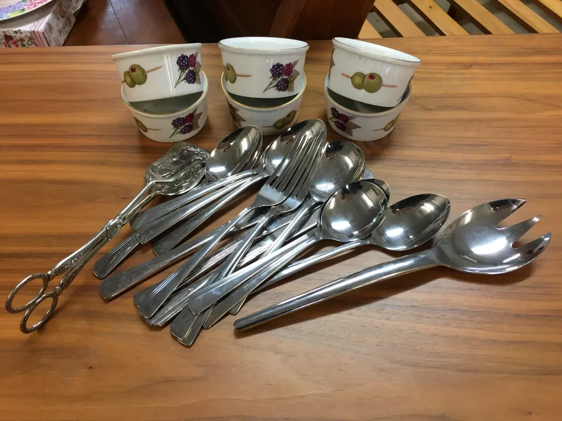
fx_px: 471
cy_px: 210
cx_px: 281
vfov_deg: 48.2
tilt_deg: -51.5
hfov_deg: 61.7
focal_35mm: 29
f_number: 2.2
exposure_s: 1/17
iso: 40
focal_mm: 4.15
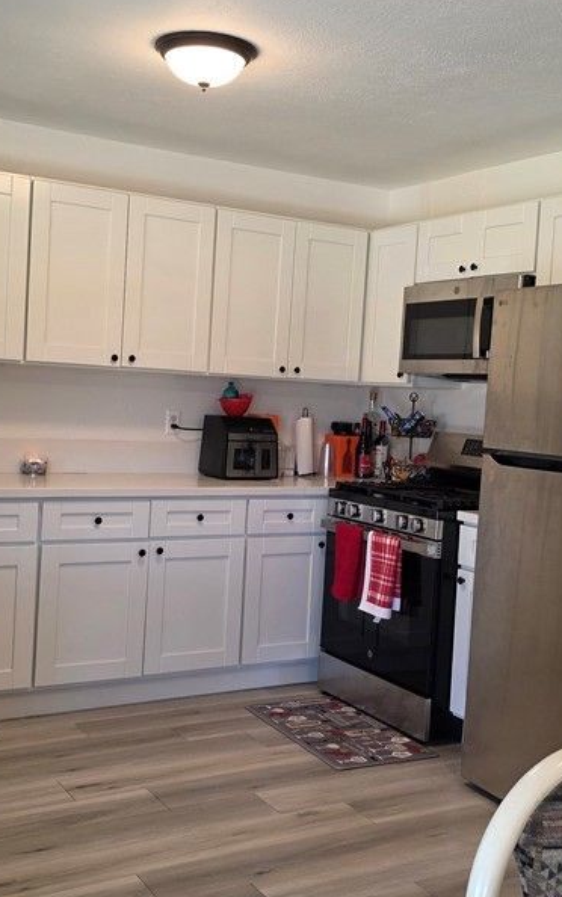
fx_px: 1028
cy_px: 439
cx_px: 269
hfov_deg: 30.6
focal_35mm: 42
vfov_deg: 47.2
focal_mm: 6.3
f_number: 1.7
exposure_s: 1/120
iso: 125
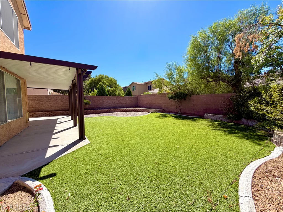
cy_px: 106
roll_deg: +1.3
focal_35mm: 14
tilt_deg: -3.3
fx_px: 114
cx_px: 142
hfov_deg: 102.1
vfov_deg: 85.7
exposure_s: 1/770
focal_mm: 2.22
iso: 20
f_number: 2.2
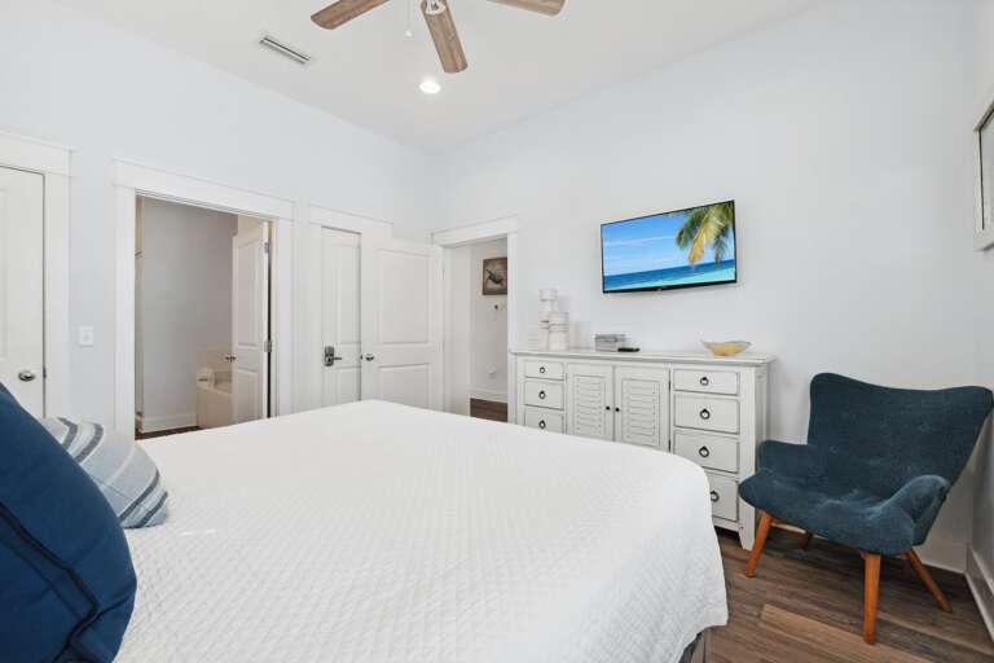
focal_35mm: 15
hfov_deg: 100.4
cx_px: 497
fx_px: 414
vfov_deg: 77.3
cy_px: 332
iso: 400
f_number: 9
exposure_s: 1/40
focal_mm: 10
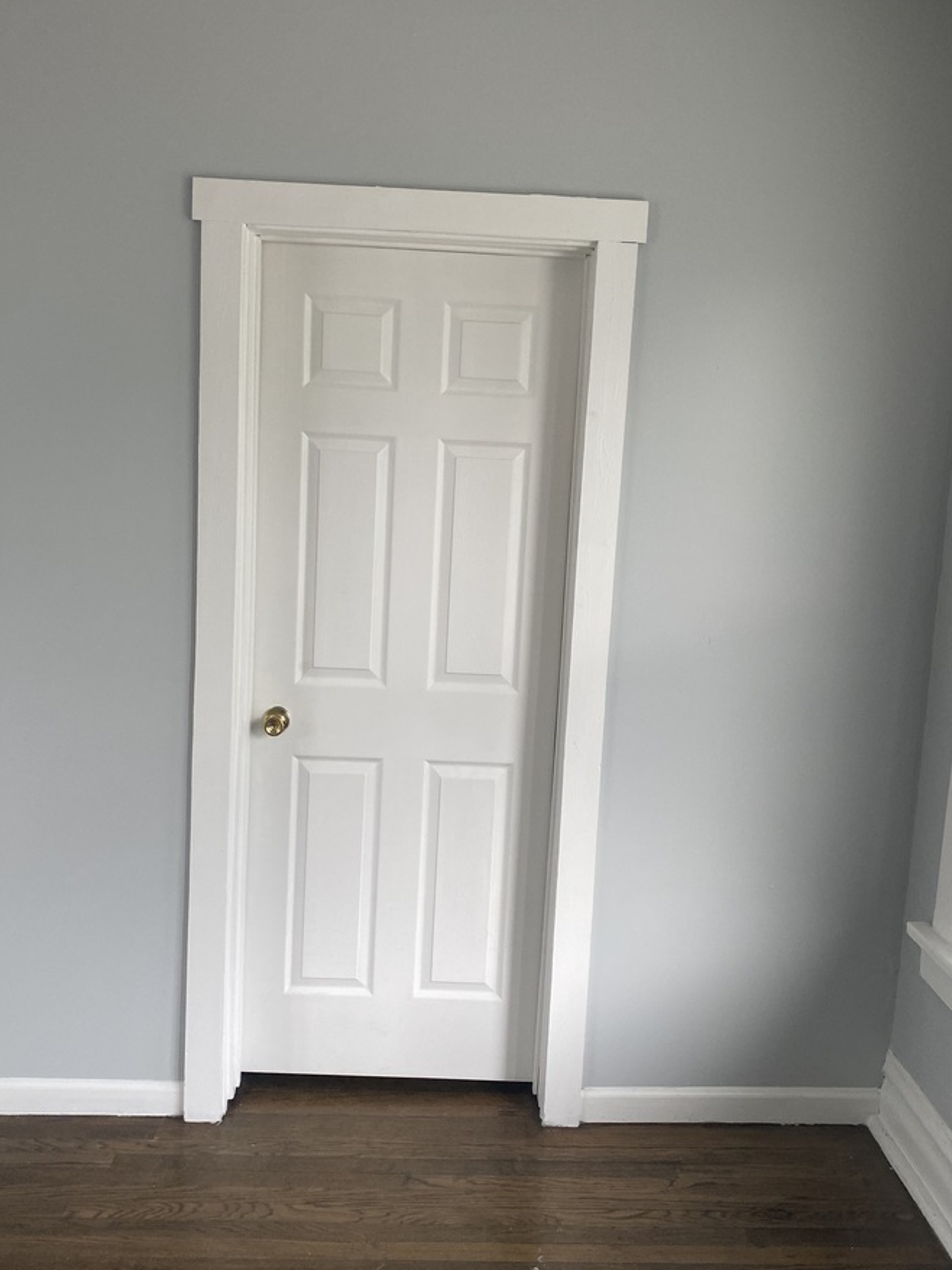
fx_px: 1174
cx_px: 473
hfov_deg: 44.1
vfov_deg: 56.8
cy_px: 610
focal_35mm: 32
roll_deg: -2.0
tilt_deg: -9.0
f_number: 1.8
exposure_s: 1/122
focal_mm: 4.25
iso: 100
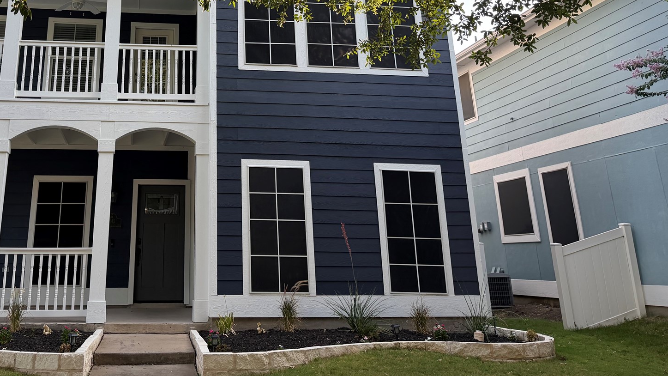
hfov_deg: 52.6
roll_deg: +0.2
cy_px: 27
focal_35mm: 37
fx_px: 655
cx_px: 205
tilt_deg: +18.6
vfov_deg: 30.4
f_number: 1.78
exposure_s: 1/598
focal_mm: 6.76
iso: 100
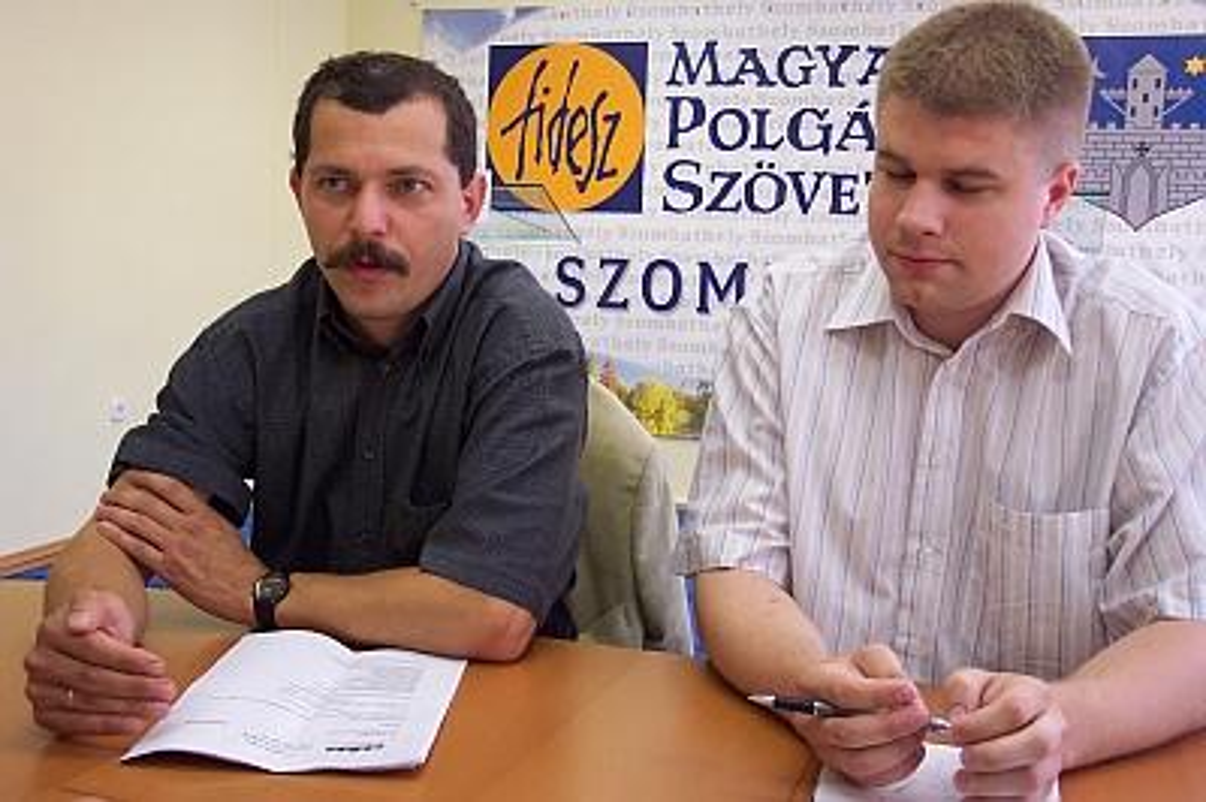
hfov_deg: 50.7
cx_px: 603
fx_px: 1272
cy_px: 401
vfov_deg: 35.0
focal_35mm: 38
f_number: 2.8
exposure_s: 1/45
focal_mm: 8
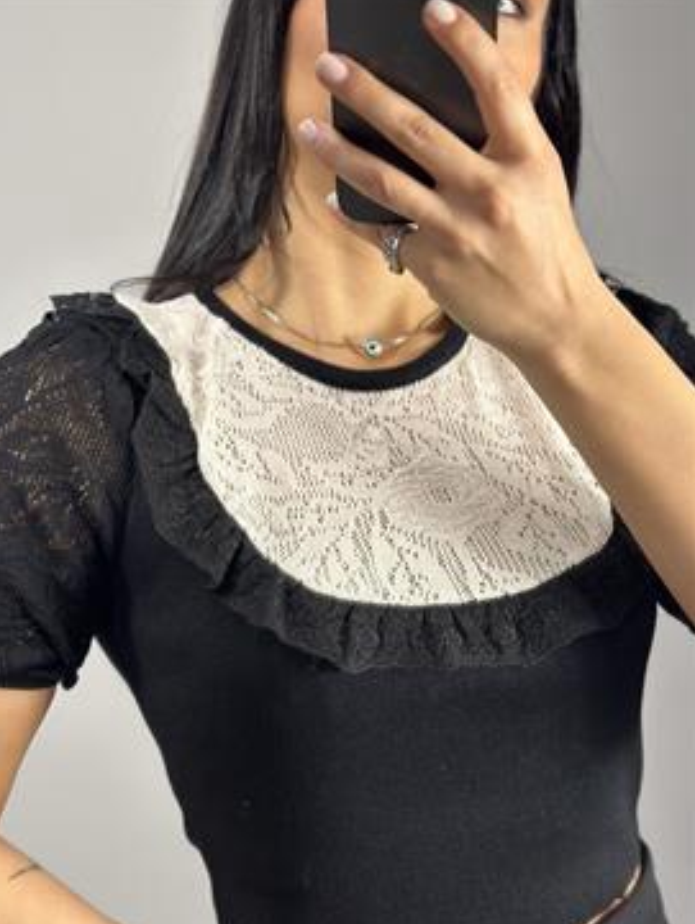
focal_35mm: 55
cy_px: 520
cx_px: 303
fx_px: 1469
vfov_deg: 34.8
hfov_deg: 26.6
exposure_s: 1/100
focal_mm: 6.86
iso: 125
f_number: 1.78
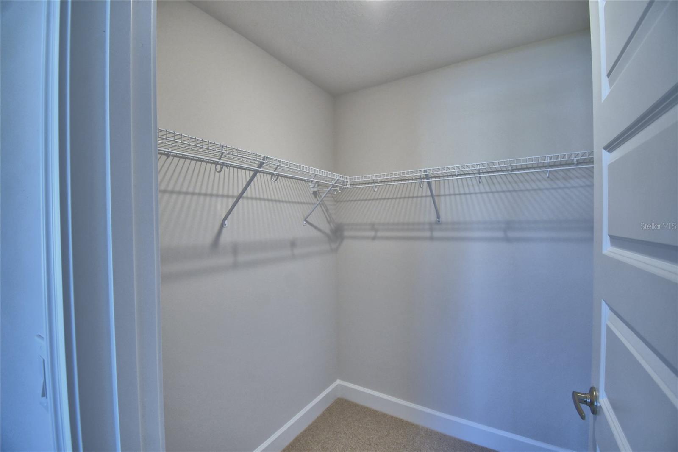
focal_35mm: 15
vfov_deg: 77.3
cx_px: 339
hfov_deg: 100.4
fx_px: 282
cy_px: 226
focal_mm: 10
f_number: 4.5
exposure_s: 1/80
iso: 400
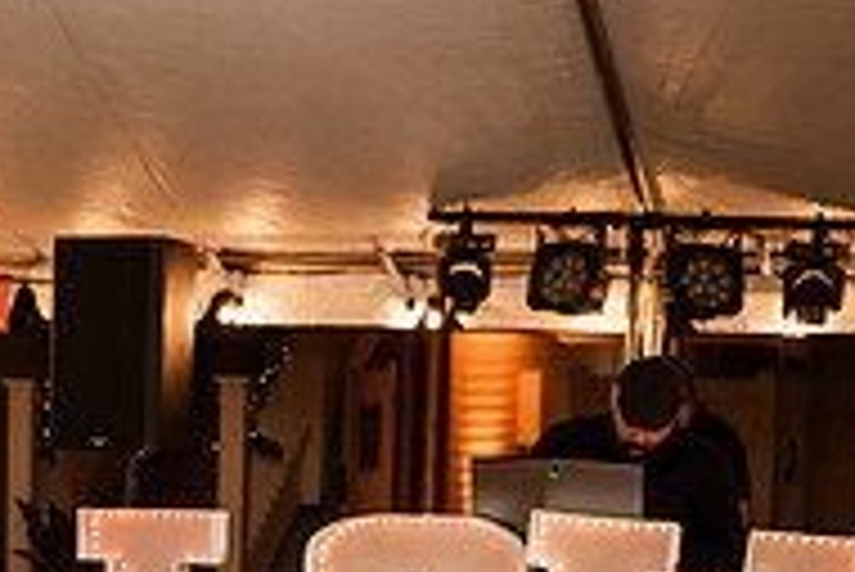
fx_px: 2543
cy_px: 633
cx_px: -198
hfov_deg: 18.0
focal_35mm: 107
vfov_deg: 12.6
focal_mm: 35
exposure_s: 1/200
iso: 500
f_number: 2
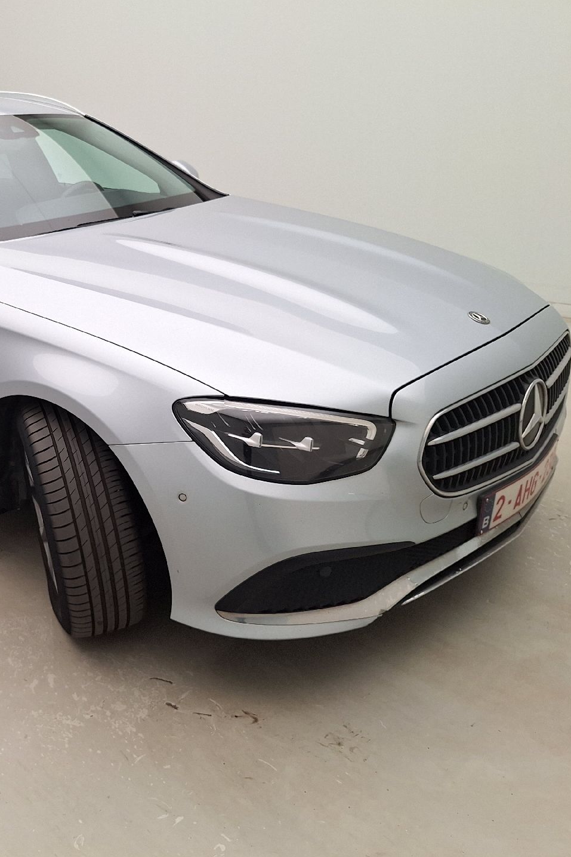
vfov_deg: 58.7
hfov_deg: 38.2
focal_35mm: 32
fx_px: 761
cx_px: 53
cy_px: 428
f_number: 1.8
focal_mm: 5.54
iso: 40
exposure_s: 1/111
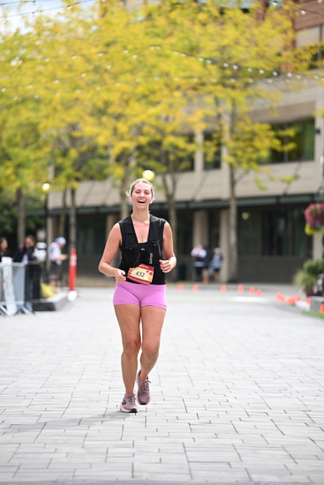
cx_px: 162
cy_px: 242
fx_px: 2024
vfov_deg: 13.7
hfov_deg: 9.2
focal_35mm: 150
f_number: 2.8
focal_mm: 150
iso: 640
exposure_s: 1/2500
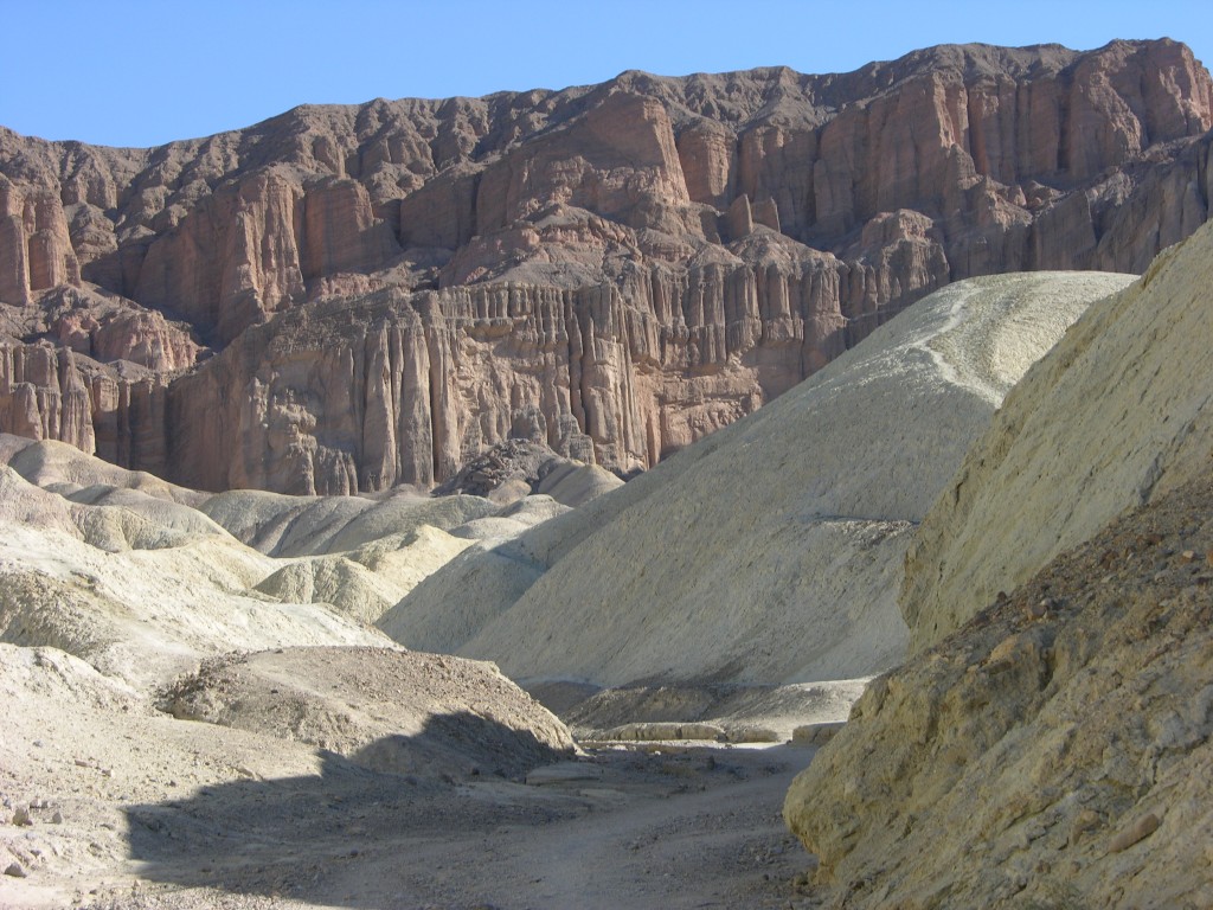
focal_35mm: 82
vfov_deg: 18.0
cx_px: 606
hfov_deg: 23.8
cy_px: 455
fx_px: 2873
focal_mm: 21
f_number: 4.4
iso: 50
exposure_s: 1/292
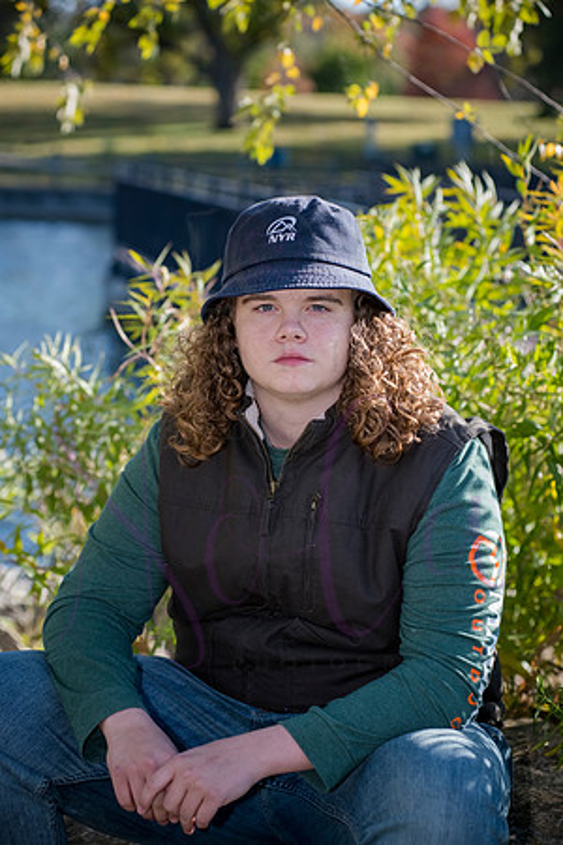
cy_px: 422
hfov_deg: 17.1
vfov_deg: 25.4
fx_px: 1877
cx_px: 282
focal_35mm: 80
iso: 640
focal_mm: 80
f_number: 4.5
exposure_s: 1/800
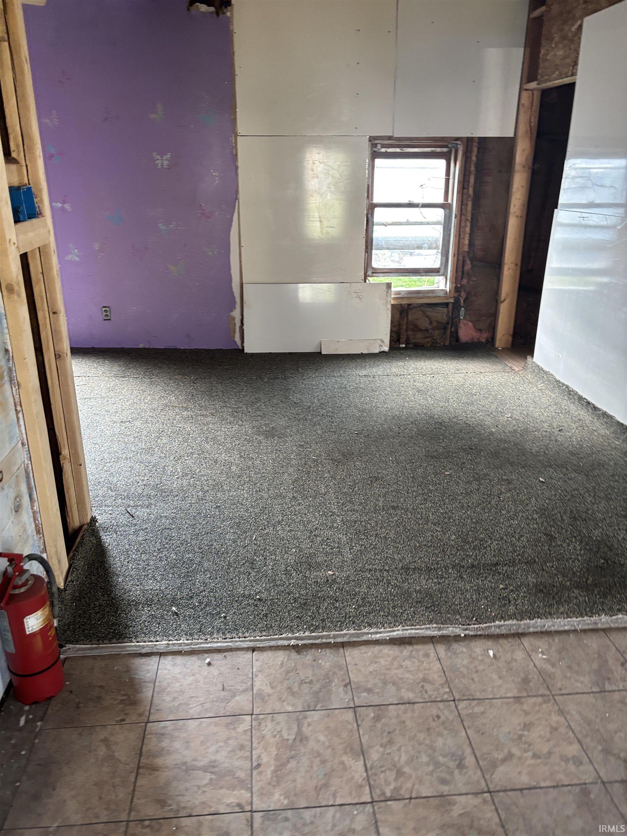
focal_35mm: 26
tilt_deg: -22.5
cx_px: 314
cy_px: 418
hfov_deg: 53.1
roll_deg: -1.3
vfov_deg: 67.3
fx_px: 628
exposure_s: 1/60
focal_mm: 5.96
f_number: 1.6
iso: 160
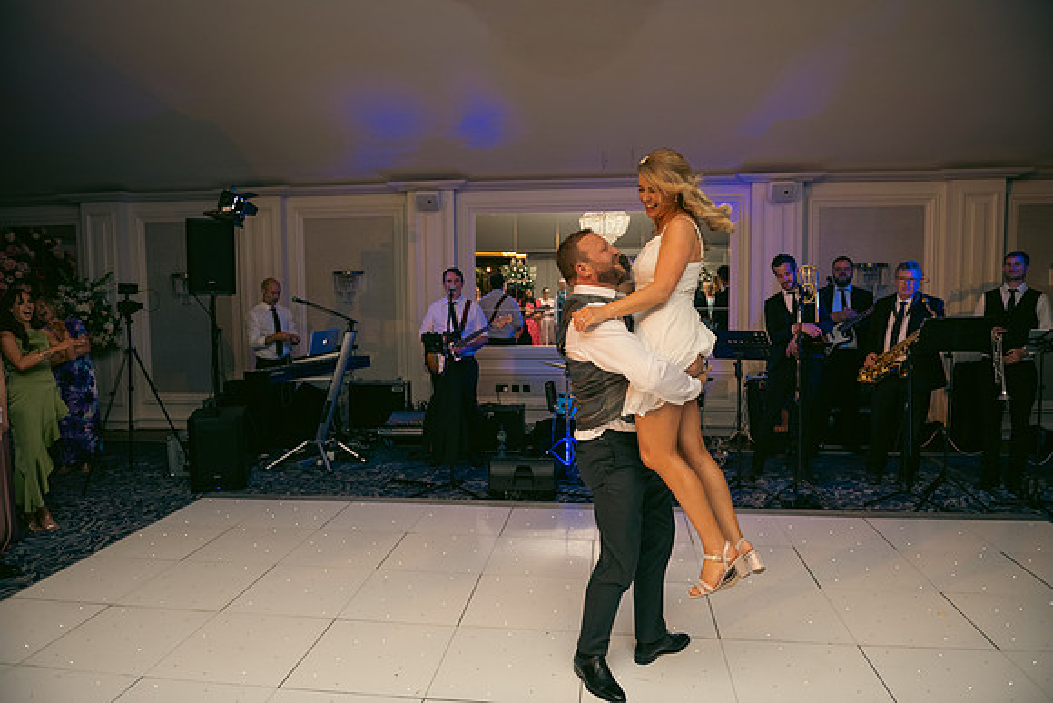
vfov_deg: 53.2
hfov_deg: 73.7
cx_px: 526
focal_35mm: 24
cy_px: 352
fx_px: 702
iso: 640
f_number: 3.5
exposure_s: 1/160
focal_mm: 24
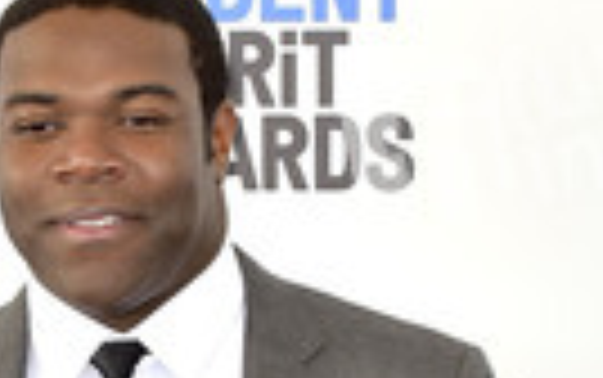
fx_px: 3503
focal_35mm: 213
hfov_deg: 9.8
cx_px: 164
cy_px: 801
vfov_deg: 6.0
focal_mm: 70
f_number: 6.3
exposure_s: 1/320
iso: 500
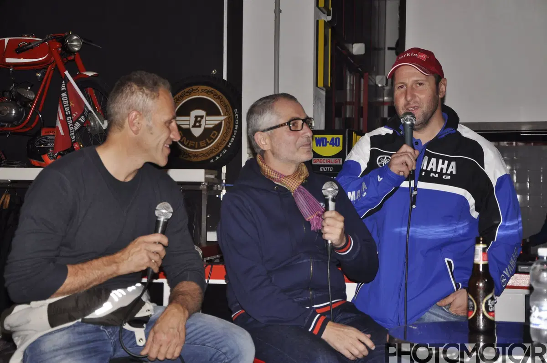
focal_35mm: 75
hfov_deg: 27.0
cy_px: 182
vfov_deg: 18.1
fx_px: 1138
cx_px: 274
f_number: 5
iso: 200
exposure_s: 1/60
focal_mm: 50
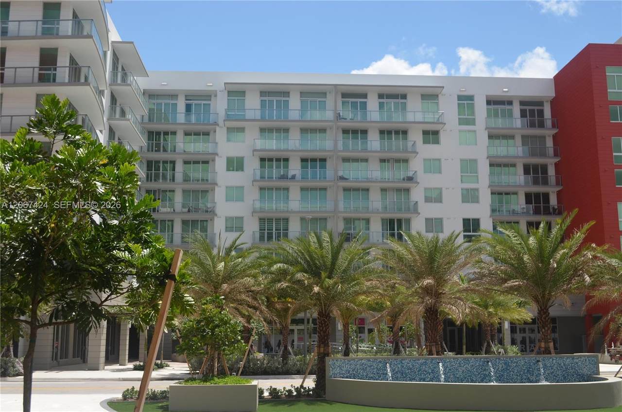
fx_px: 724
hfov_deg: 46.5
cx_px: 311
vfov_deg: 31.7
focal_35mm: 42
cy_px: 206
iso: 200
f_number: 8
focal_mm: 28
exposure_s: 1/250
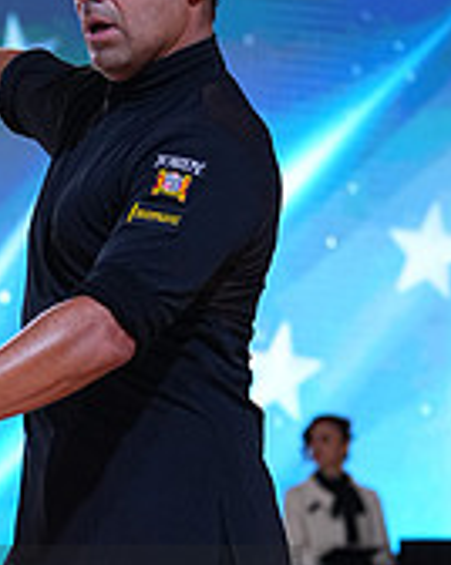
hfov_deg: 5.7
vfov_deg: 7.1
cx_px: -160
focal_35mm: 269
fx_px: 4496
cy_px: 659
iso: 800
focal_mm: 83
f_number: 4
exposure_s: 1/320
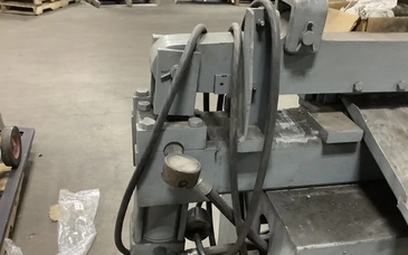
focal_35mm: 36
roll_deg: -3.8
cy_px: 149
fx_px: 400
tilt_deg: -29.2
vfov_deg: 35.2
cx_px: 214
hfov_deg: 54.0
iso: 500
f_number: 2.4
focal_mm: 3.3
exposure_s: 1/30
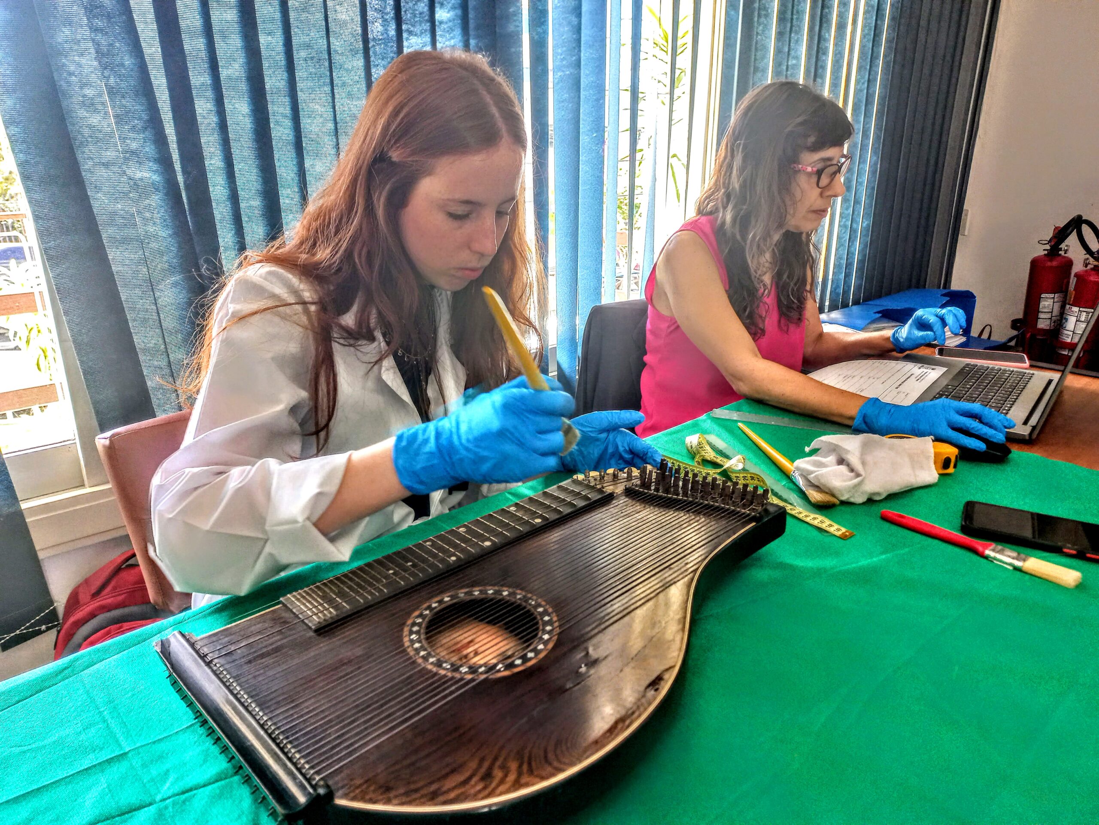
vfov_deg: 54.9
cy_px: 412
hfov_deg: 69.4
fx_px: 794
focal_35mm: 25
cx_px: 550
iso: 200
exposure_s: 1/60
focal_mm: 4.6
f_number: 1.8
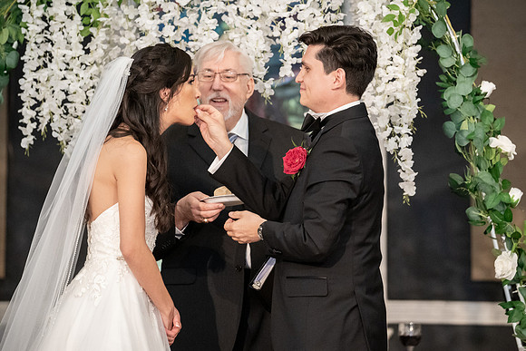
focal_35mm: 217
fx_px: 3176
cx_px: 296
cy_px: 155
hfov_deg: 9.5
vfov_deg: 6.3
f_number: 4
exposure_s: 1/200
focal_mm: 192
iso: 8000
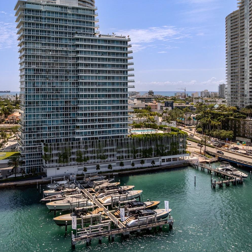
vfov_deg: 48.3
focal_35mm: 34
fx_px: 280
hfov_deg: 47.7
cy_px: 107
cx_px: 85
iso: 170
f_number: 2.8
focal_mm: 12.29
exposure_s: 1/640
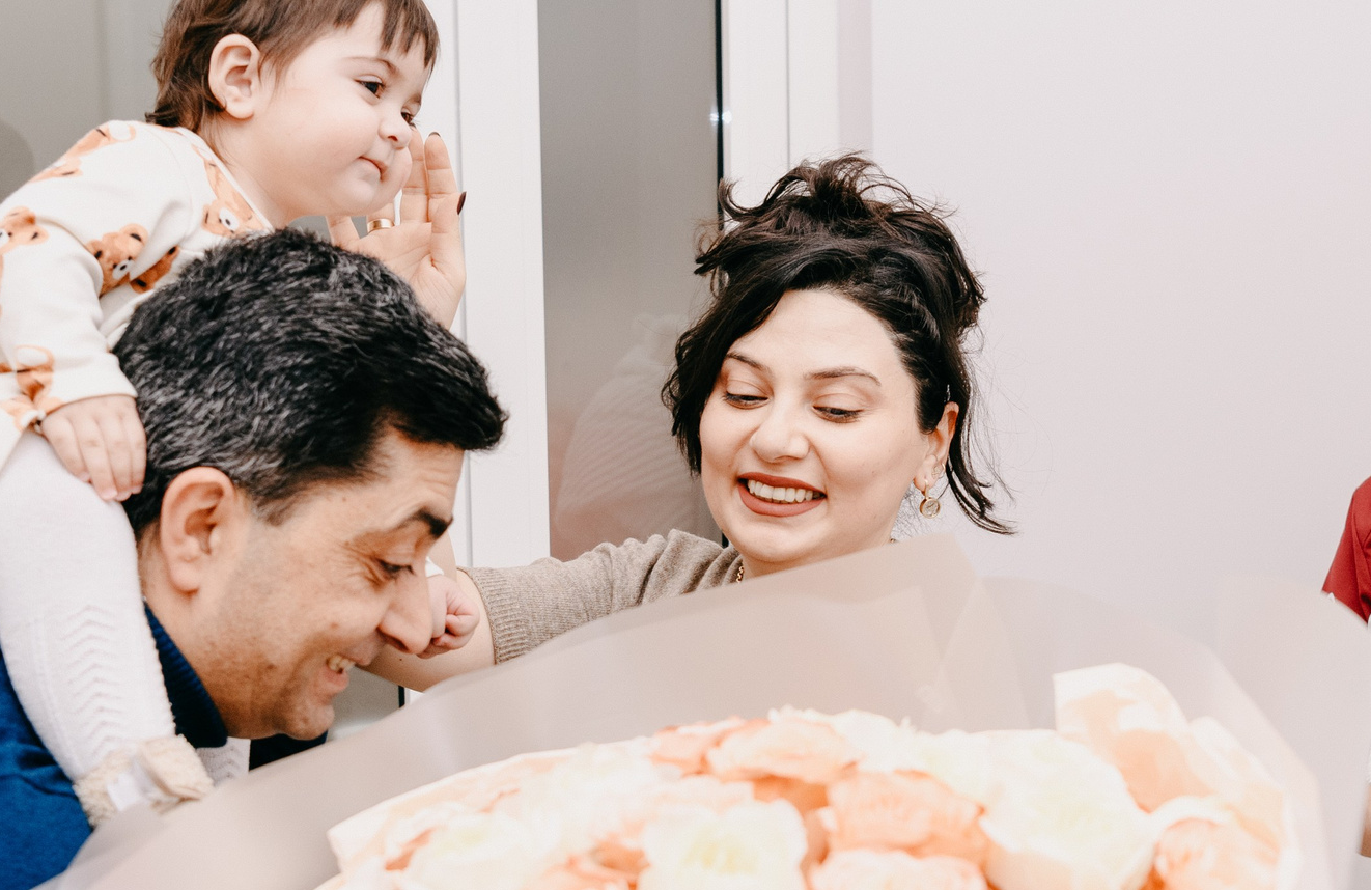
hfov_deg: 31.7
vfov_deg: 20.8
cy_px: 520
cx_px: 693
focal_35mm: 64
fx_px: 2417
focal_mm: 30
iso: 250
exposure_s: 1/160
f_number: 4
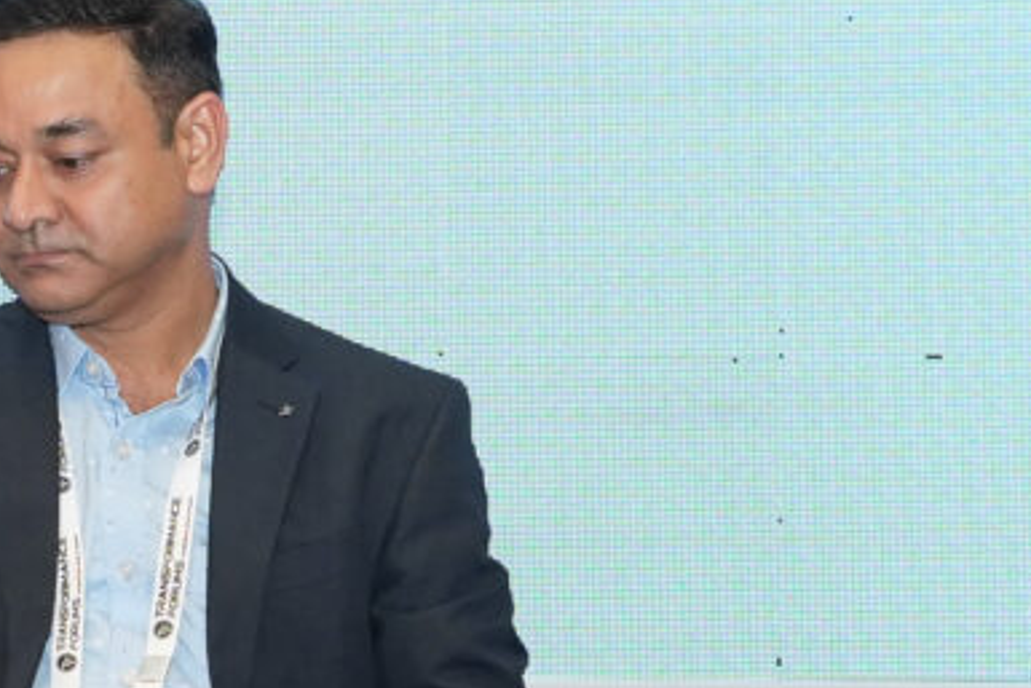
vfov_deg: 6.6
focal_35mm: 206
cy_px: 861
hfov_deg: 9.9
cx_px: -129
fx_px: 5902
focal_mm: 31
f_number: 4
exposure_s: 1/100
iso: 1000
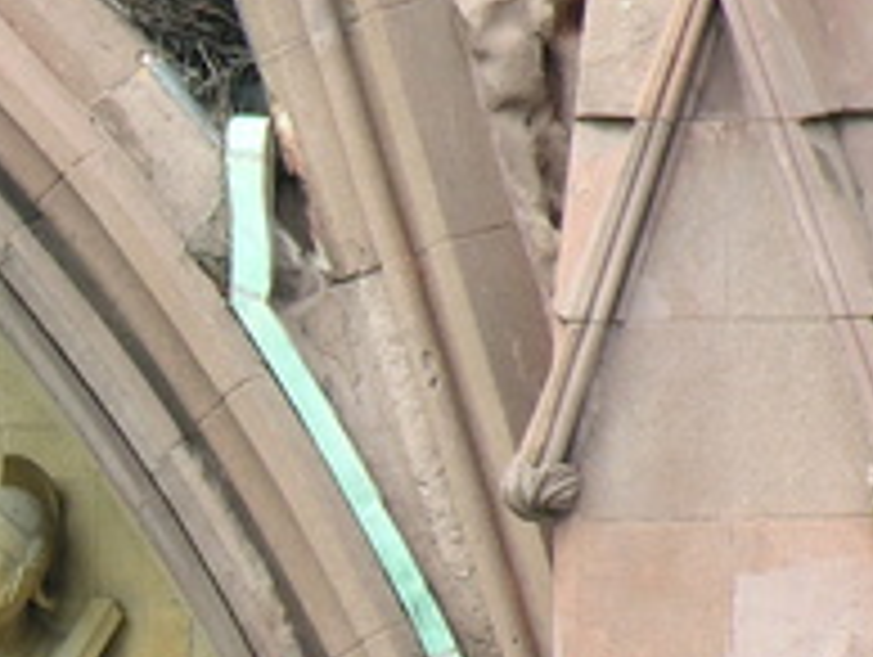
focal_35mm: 1089
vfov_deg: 1.4
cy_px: 837
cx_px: -612
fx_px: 27498
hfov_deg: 1.8
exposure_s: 1/62.3
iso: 50
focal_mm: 68
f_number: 5.2
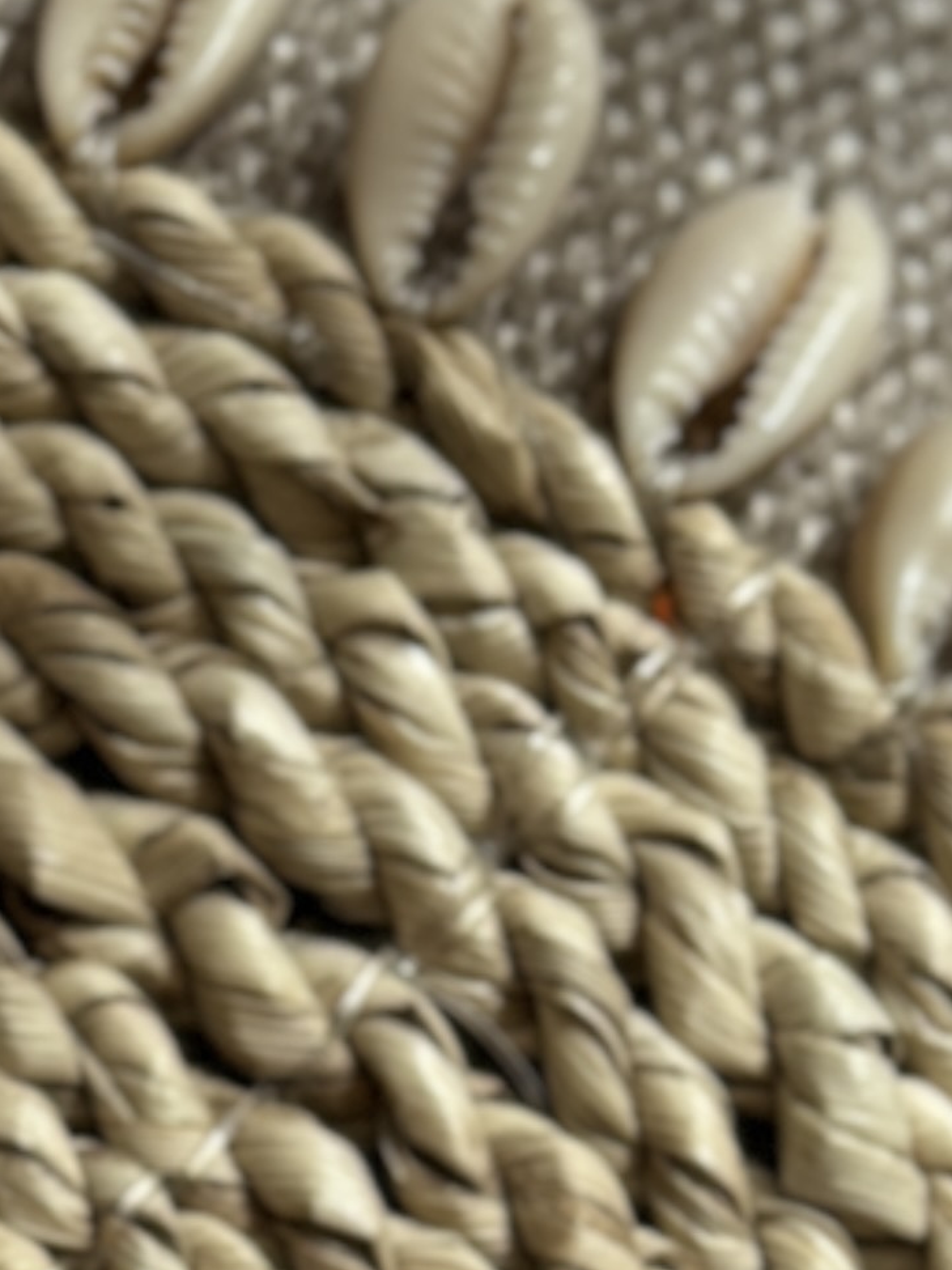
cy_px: 2174
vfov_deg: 12.0
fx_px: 5612
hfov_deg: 9.3
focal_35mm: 153
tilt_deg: -86.0
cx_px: -617
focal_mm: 5.96
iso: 50
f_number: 1.6
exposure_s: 1/1190
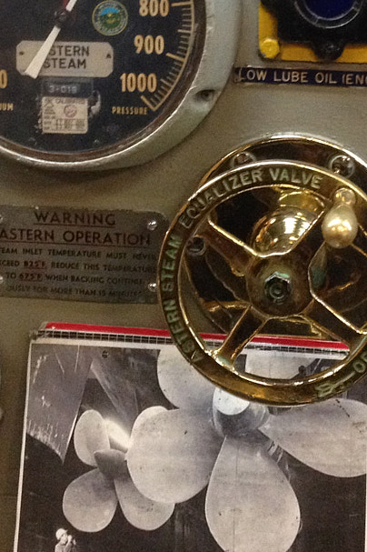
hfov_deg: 14.2
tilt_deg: -10.3
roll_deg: -1.1
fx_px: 1470
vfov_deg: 20.8
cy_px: 65
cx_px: 225
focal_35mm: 96
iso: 320
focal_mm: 4.28
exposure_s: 1/20
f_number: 2.4
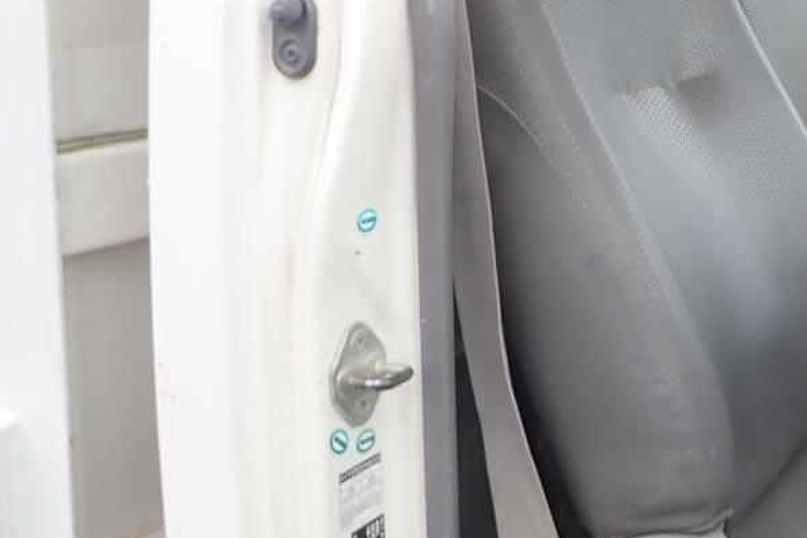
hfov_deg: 32.8
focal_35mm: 56
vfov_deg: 23.9
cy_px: 124
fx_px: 1255
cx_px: 800
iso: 100
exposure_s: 1/160
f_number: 2.8
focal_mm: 4.5
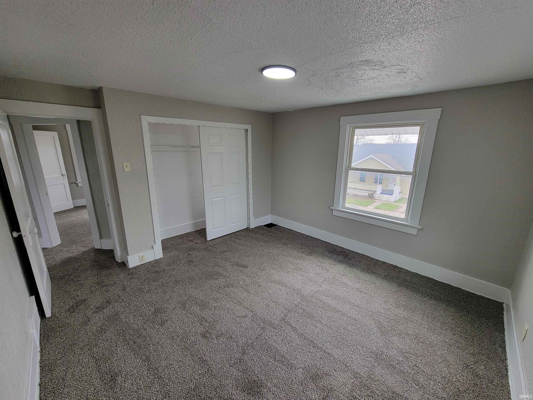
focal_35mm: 13
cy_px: 200
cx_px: 266
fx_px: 200
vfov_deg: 89.9
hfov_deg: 106.2
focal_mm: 2.2
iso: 100
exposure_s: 1/120
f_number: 2.2
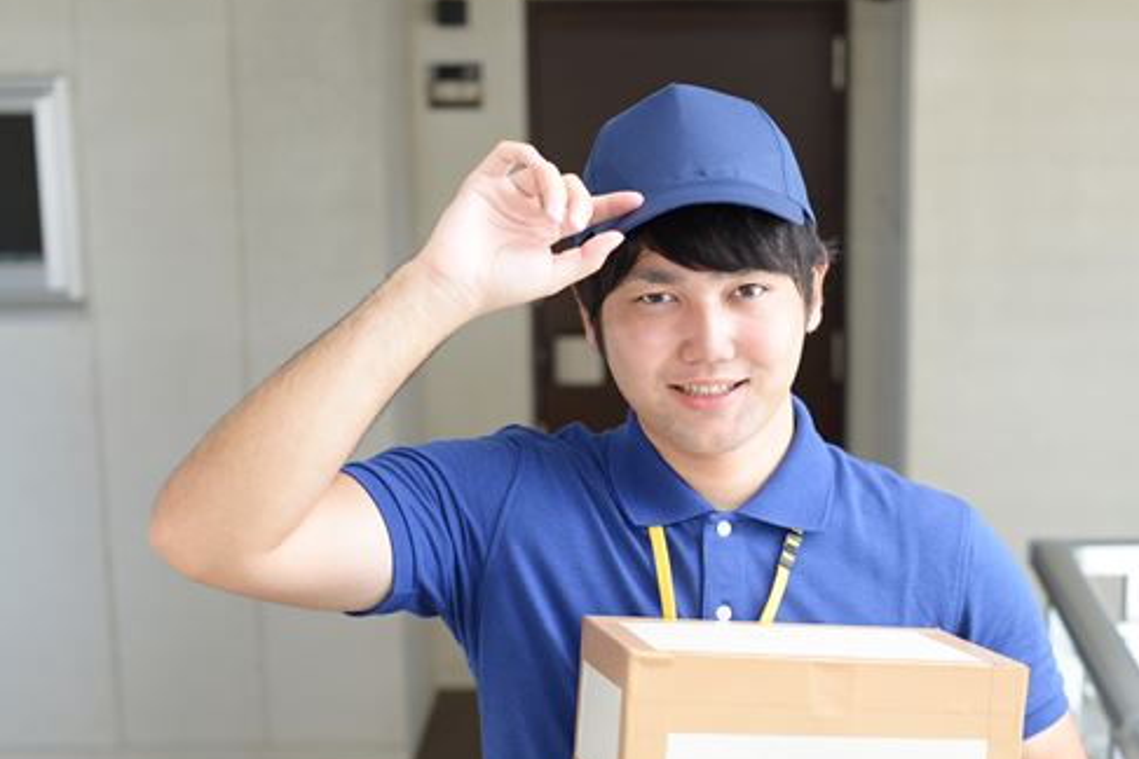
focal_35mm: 74
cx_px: 787
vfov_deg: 18.4
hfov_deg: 27.1
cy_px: 527
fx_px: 2341
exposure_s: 1/125
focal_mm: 50
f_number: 3.5
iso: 200
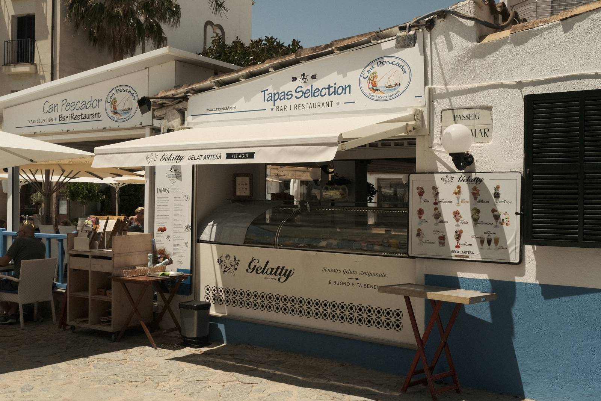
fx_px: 618
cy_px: 200
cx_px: 300
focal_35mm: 37
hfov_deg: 51.9
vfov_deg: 35.9
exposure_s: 1/950
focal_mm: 24.7
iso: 640
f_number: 11
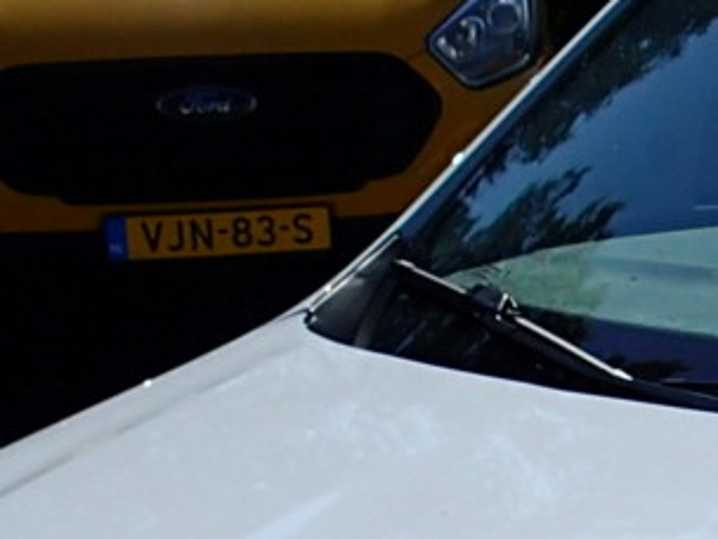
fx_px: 3277
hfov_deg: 11.7
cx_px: 1209
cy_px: 707
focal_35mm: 158
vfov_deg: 9.2
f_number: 8
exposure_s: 1/400
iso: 100
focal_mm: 4.5
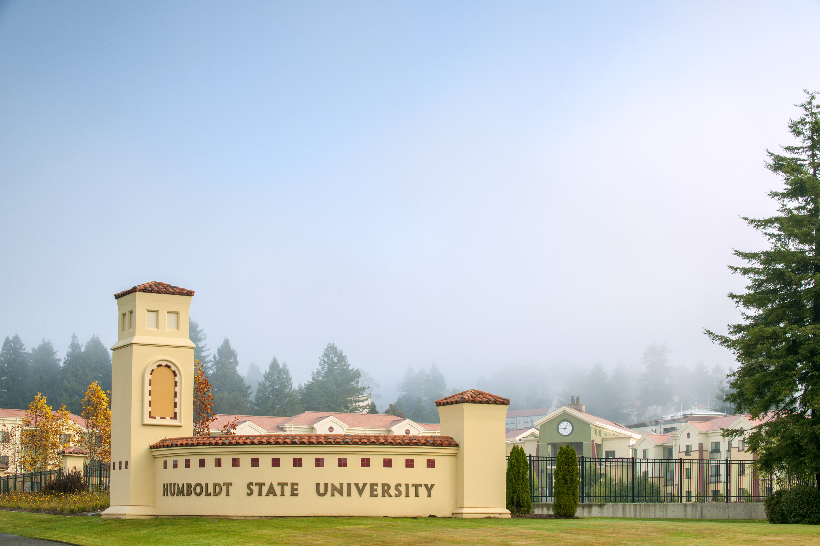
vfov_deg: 19.4
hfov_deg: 28.9
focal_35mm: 70
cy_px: 273
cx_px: 410
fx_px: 1593
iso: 400
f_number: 16
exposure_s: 1/30
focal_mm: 70
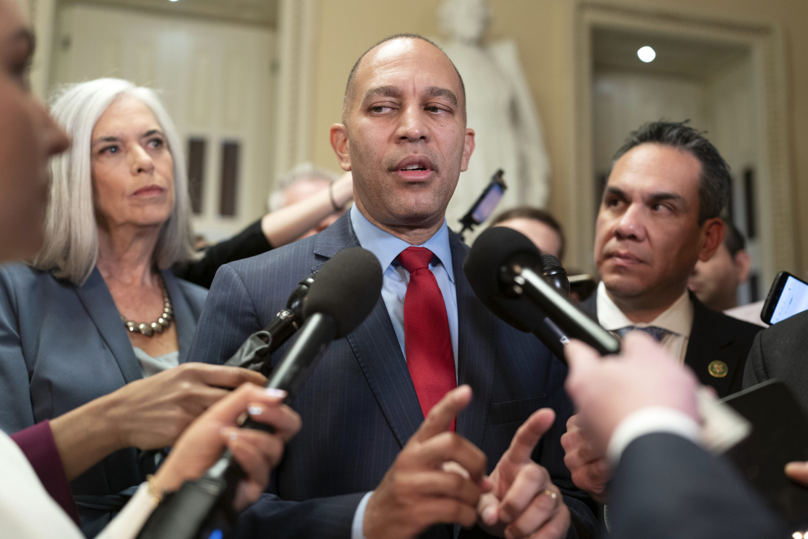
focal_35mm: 35
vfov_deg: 37.9
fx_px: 786
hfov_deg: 54.4
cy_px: 270
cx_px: 404
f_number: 1.8
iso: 1600
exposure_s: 1/320
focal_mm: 35
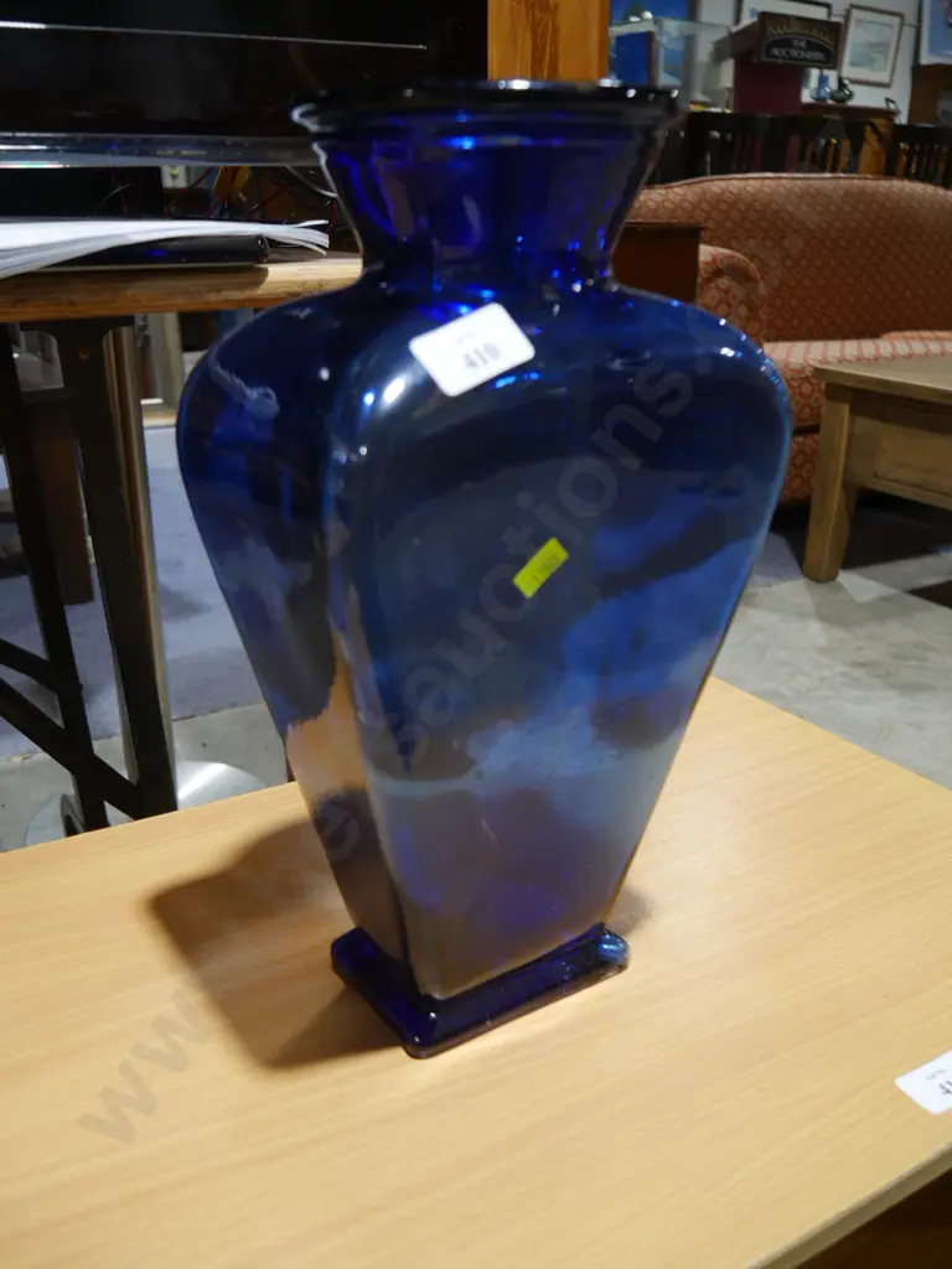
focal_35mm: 30
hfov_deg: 46.8
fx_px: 1100
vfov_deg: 60.0
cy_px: 634
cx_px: 476
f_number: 3.6
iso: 320
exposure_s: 1/60
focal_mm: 15
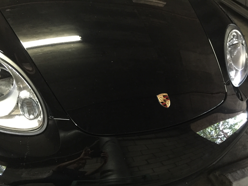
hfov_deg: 60.0
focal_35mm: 30
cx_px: 128
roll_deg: -13.2
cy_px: 96
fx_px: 215
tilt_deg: -40.6
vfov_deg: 46.8
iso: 320
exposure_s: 1/15
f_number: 2.2
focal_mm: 4.15
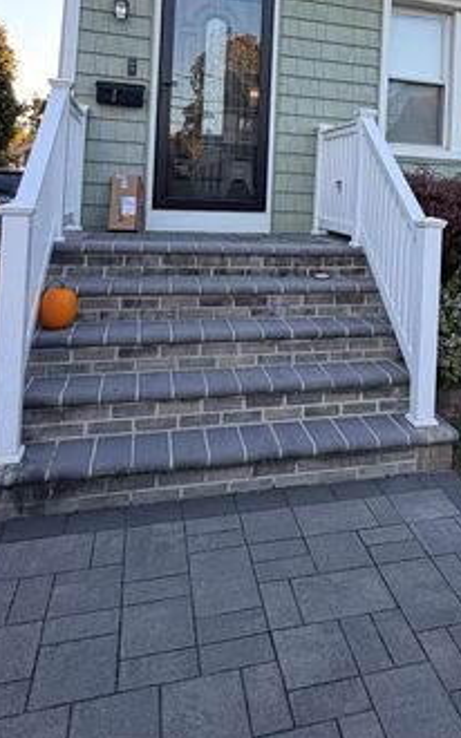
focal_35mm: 30
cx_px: 351
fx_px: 604
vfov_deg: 59.7
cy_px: 189
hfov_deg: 40.5
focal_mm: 2.22
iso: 40
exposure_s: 1/209
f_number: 2.2
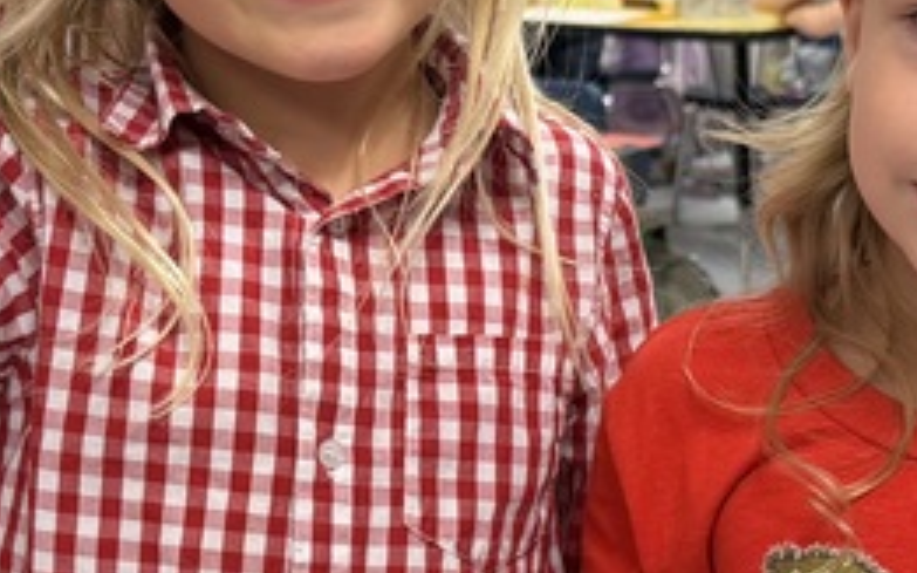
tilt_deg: -10.5
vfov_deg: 13.1
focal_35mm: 100
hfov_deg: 20.8
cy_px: 239
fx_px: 2499
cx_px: 457
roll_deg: +1.7
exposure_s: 1/60
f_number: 1.78
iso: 125
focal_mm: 6.76
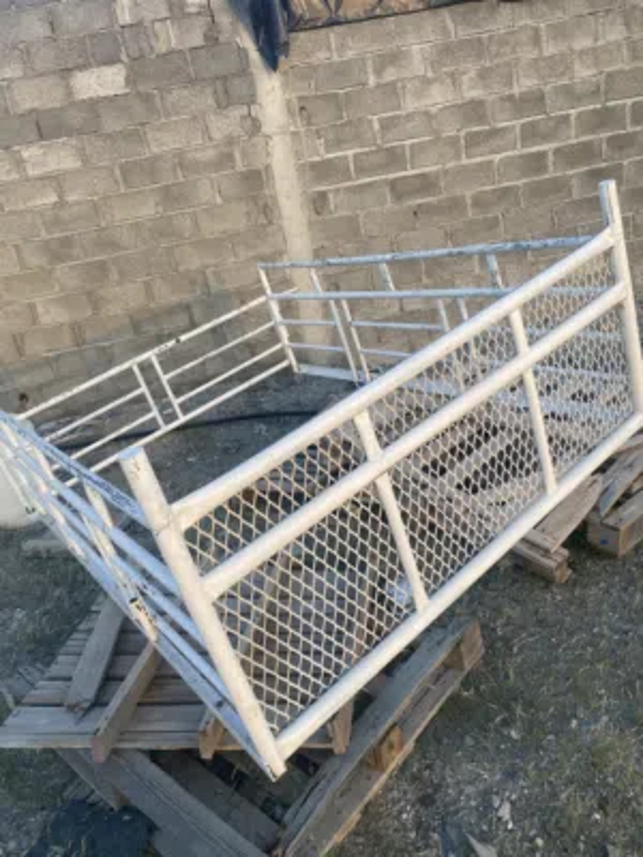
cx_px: 322
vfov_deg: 67.3
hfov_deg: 53.1
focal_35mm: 26
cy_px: 428
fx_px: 644
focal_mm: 4.25
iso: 32
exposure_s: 1/288
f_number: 1.8
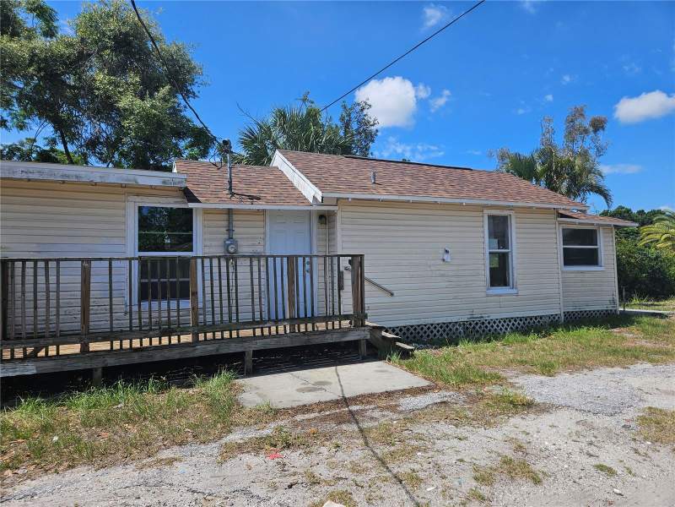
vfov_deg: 58.9
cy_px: 254
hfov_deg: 73.9
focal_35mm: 23
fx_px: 448
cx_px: 338
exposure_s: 1/2128
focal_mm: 5.4
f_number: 1.8
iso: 25
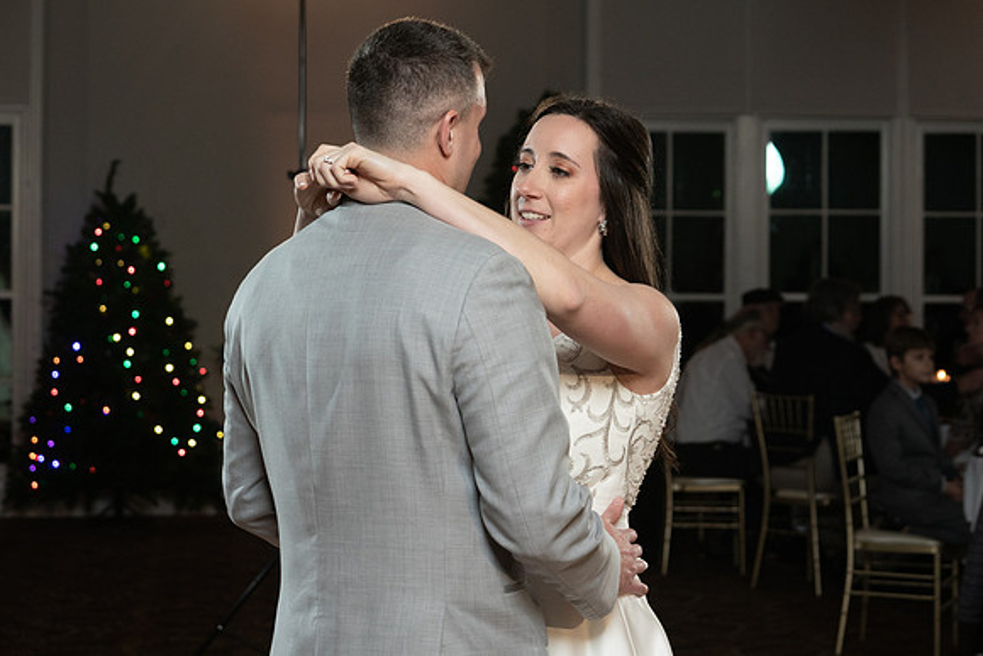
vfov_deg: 17.1
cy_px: 349
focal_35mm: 80
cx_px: 437
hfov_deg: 25.3
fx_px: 2187
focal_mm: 70
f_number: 5.6
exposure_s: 1/200
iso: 2000
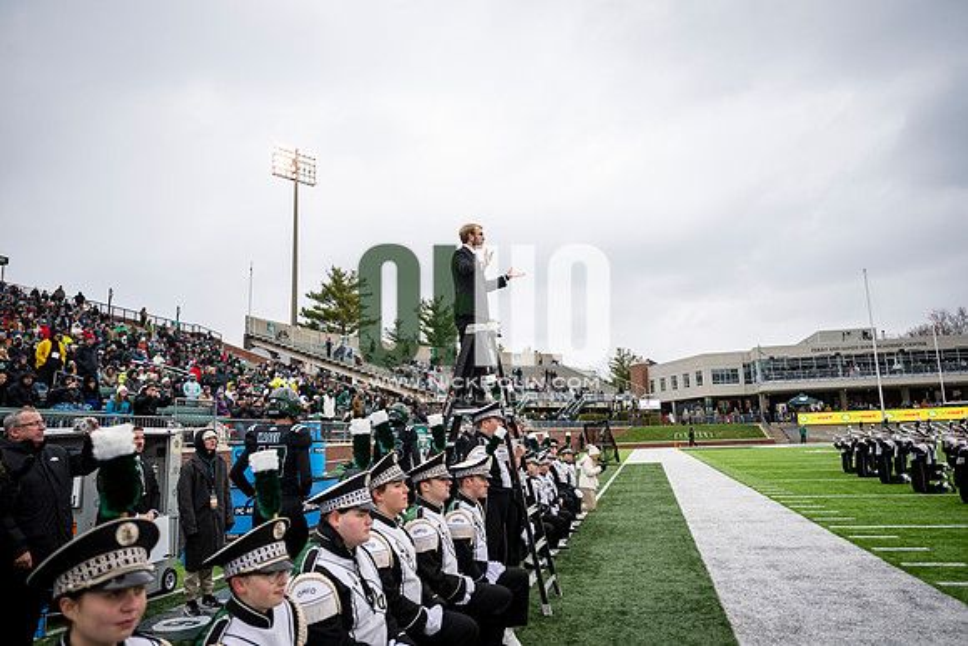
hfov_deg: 73.7
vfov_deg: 53.2
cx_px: 484
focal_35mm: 24
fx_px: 645
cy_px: 323
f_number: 2.8
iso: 100
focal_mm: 24
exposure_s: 1/500
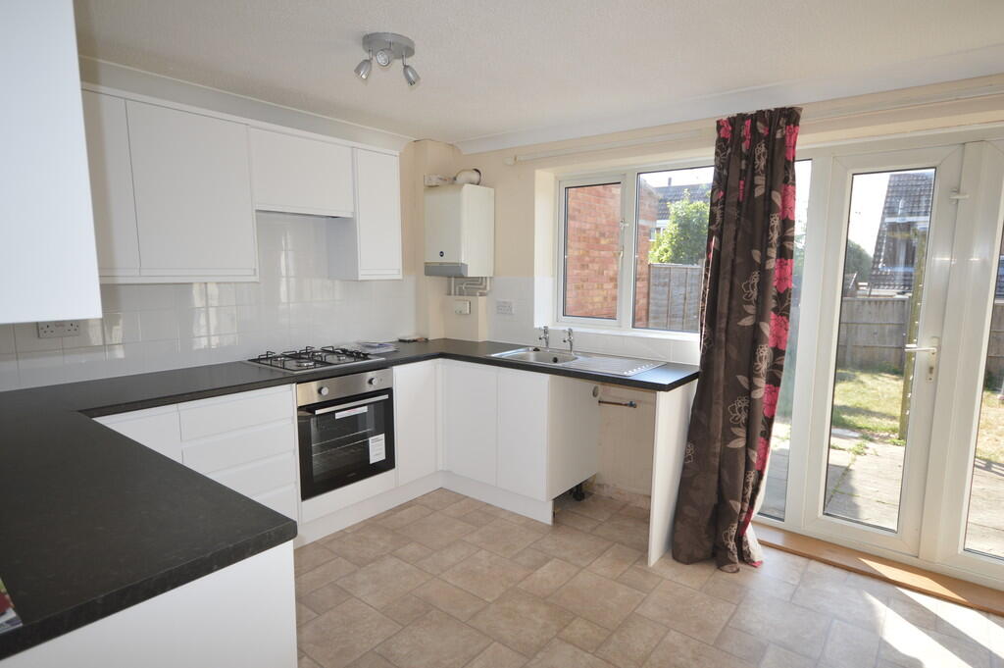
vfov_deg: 63.1
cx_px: 502
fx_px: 543
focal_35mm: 20
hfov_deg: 85.5
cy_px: 334
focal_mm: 13
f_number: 4.5
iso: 100
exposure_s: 1/60
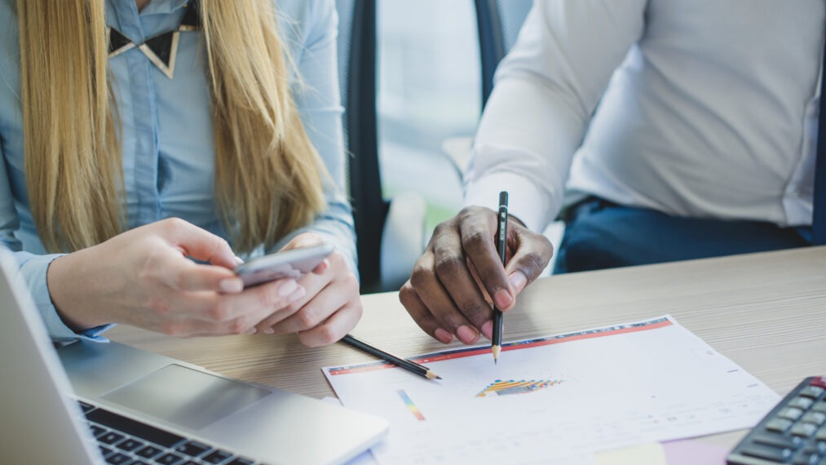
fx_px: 1161
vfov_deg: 22.6
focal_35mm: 53
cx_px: 411
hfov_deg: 39.2
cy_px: 276
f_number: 2.8
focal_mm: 50
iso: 250
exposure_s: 1/125
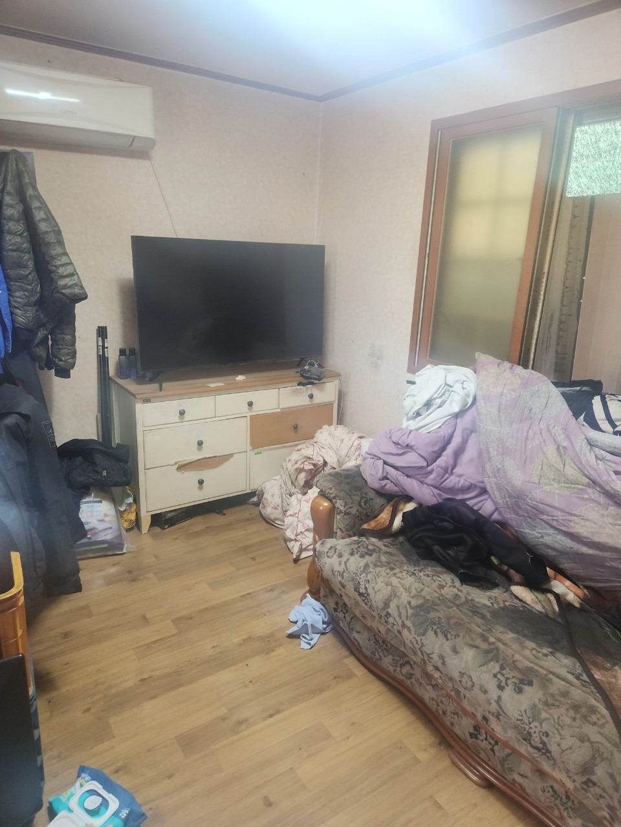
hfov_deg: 58.9
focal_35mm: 23
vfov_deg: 73.9
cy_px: 414
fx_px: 550
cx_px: 310
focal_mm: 5.4
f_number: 1.8
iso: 125
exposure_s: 1/60.2
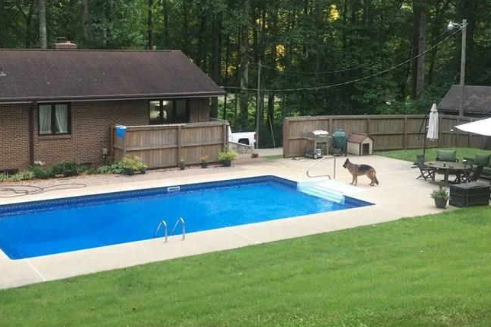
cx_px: 205
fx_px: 655
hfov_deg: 41.0
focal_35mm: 48
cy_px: 125
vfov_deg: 28.0
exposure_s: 1/30
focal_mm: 4.15
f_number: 2.2
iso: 40
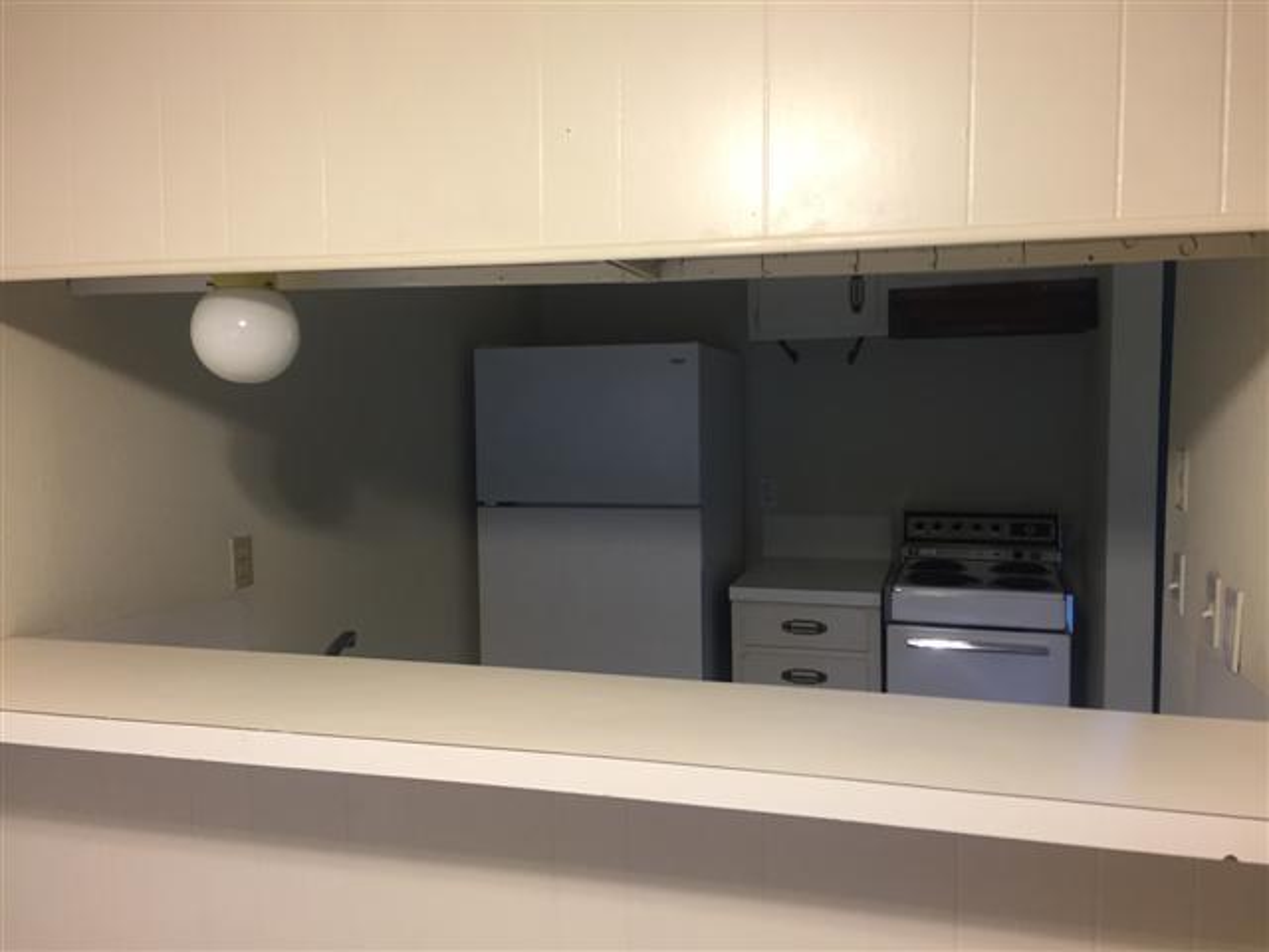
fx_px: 1063
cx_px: 634
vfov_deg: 48.2
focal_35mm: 29
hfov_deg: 61.7
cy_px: 476
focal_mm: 4.15
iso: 100
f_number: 2.2
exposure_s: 1/30
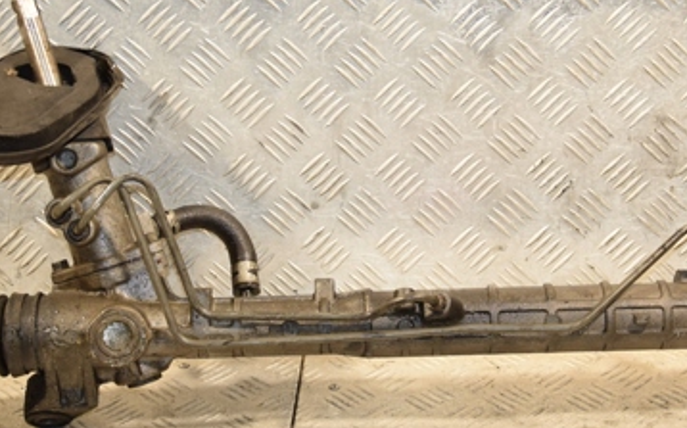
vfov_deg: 14.0
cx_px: 422
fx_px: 1740
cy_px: 121
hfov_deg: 22.3
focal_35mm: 93
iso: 800
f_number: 5
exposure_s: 1/200
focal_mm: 34
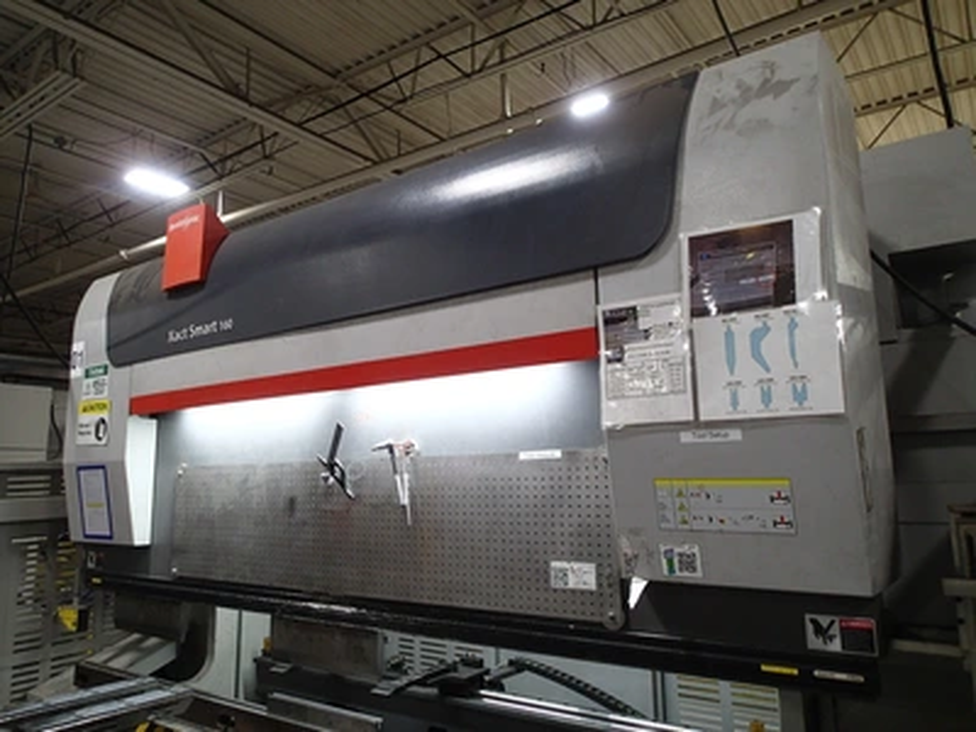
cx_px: 488
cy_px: 366
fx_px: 705
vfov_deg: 54.9
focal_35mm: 25
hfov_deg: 69.4
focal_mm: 4.5
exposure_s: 1/50
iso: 200
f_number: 2
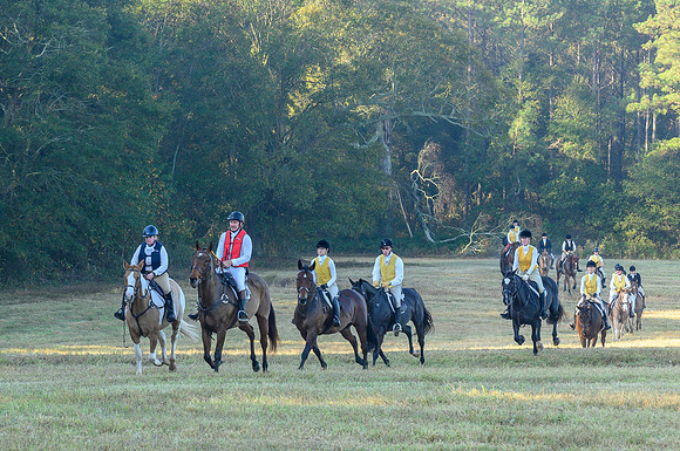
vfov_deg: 6.4
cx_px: 397
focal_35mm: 216
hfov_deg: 9.6
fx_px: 4068
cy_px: 275
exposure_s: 1/200
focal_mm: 110
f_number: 8
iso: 640
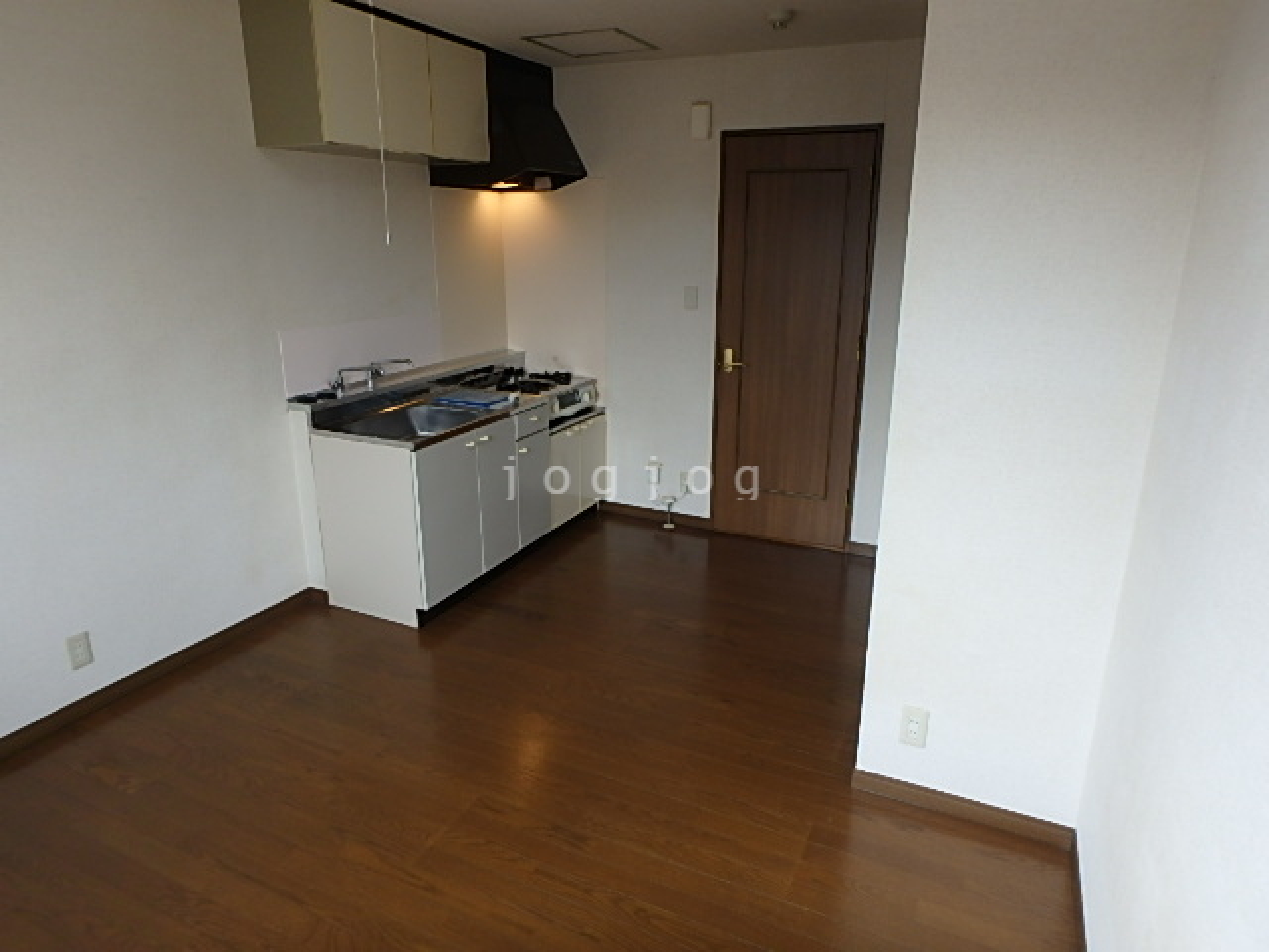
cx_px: 634
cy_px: 476
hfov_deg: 79.0
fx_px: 770
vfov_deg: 63.4
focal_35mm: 21
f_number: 3.5
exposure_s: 1/60
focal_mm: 3.7
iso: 125
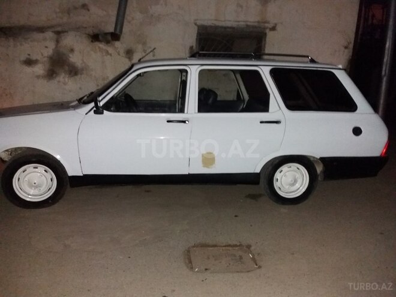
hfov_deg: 63.4
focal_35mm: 28
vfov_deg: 49.7
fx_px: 320
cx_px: 198
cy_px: 148
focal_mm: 3.7
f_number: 1.9
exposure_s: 1/15
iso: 500
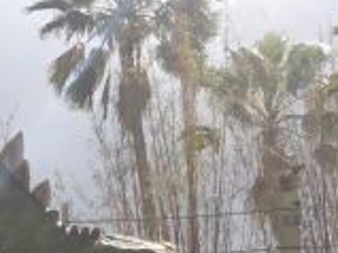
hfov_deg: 16.1
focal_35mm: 117
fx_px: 1142
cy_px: 398
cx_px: -77
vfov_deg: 12.0
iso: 25
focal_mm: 4.15
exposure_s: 1/1099
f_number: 2.2
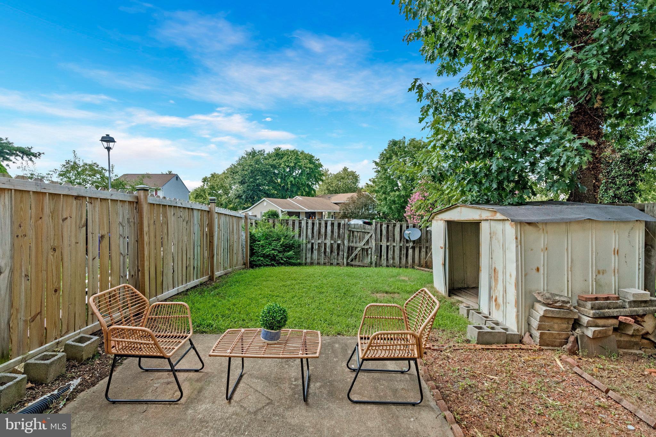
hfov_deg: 96.7
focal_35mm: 16
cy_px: 218
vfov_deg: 73.7
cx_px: 328
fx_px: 292
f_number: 7.1
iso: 1250
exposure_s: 1/800
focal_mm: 16
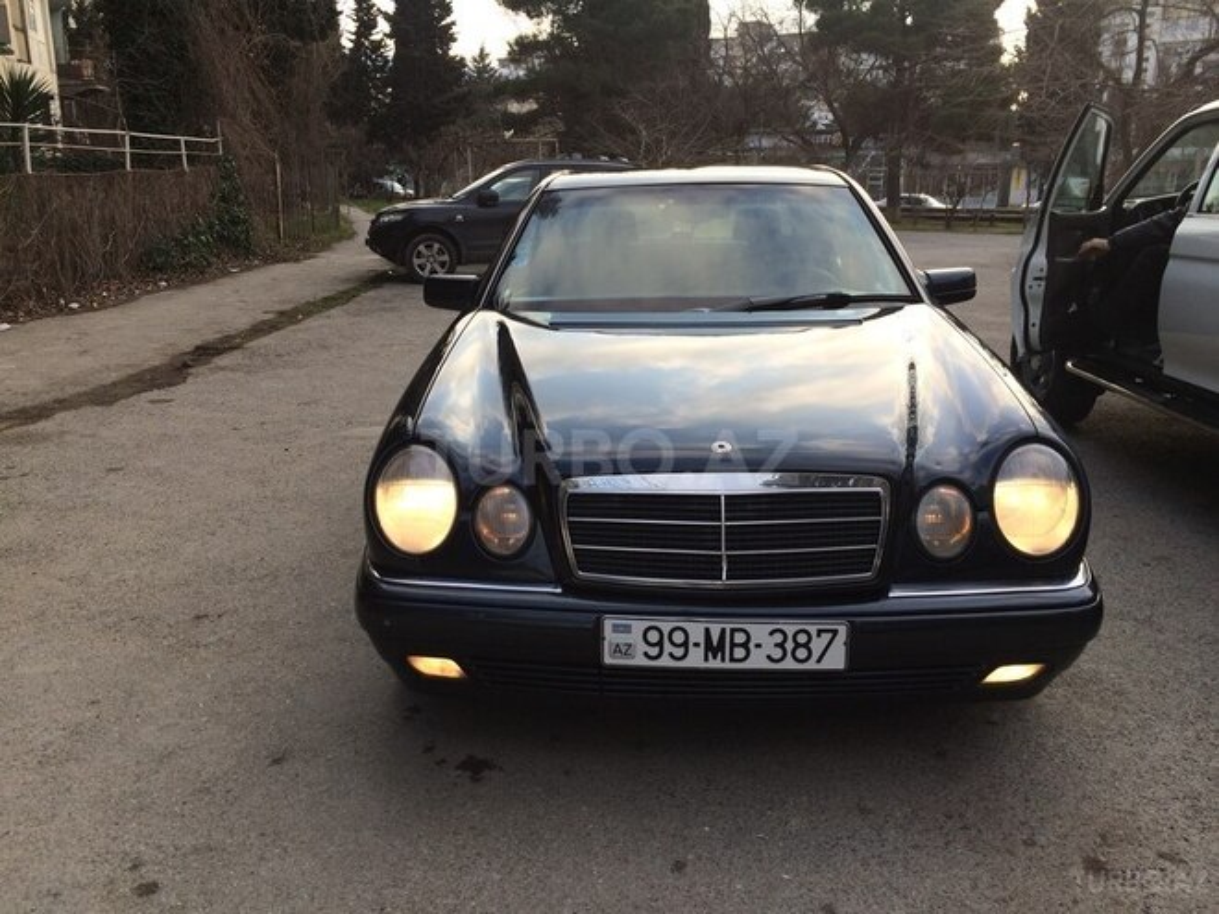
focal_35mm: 29
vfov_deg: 48.2
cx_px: 610
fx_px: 1021
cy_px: 457
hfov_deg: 61.7
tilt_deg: -14.7
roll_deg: -0.5
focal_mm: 4.15
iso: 32
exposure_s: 1/427
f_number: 2.2
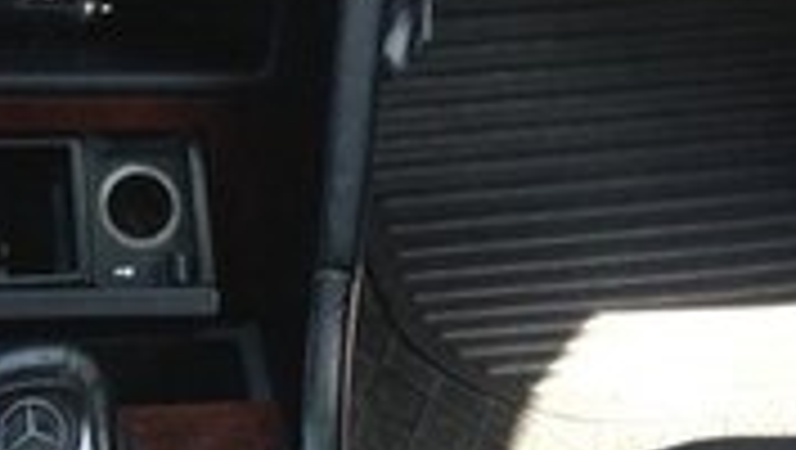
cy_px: -178
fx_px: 2831
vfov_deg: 8.9
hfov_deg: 16.0
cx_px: 346
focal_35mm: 134
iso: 80
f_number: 2.4
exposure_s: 1/120
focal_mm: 4.12
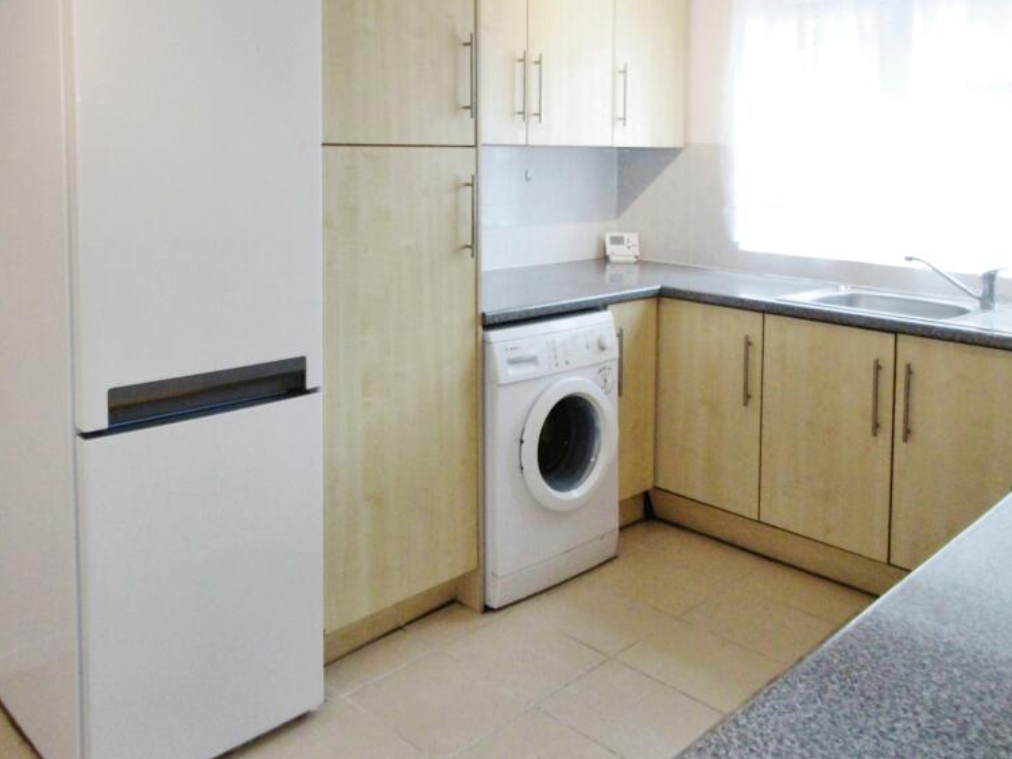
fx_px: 877
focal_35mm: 30
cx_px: 362
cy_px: 294
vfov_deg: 46.5
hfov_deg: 59.0
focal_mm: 4
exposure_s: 1/60
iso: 200
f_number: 3
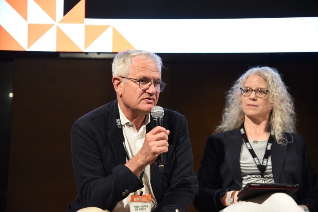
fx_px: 663
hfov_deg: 27.0
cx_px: 159
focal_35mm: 75
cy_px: 106
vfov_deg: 18.2
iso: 2000
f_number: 4
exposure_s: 1/100
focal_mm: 75
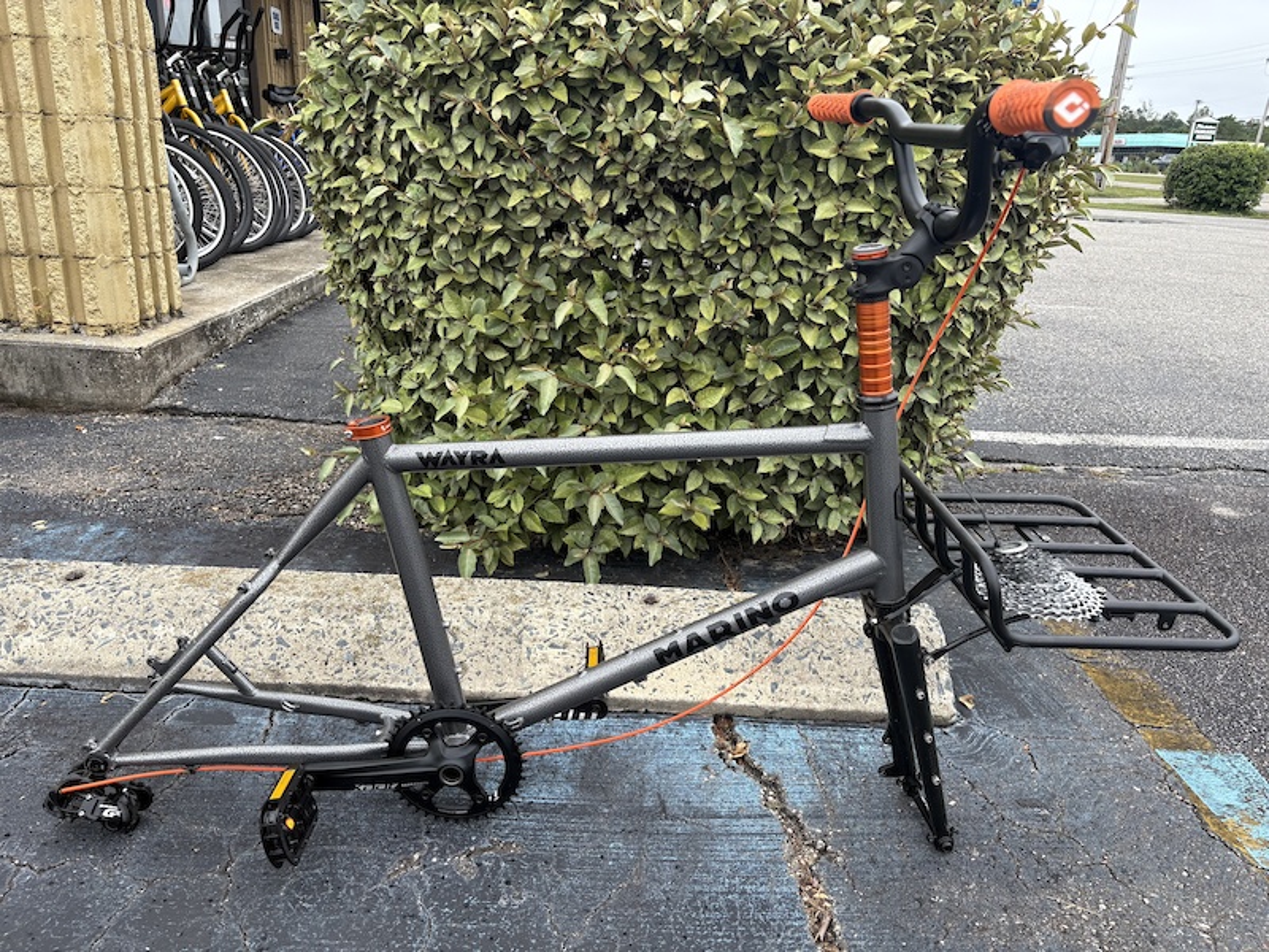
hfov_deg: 67.3
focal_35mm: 26
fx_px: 953
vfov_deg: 53.1
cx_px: 634
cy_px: 476
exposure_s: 1/208
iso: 40
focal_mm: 5.96
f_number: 1.6
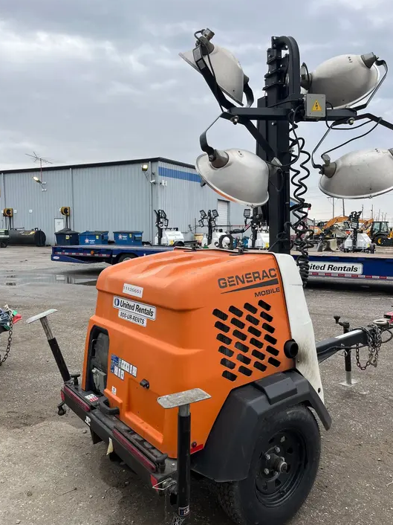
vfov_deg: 65.3
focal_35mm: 27
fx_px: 409
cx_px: 199
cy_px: 271
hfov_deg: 51.3
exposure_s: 1/833
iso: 50
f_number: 1.6
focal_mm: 5.1
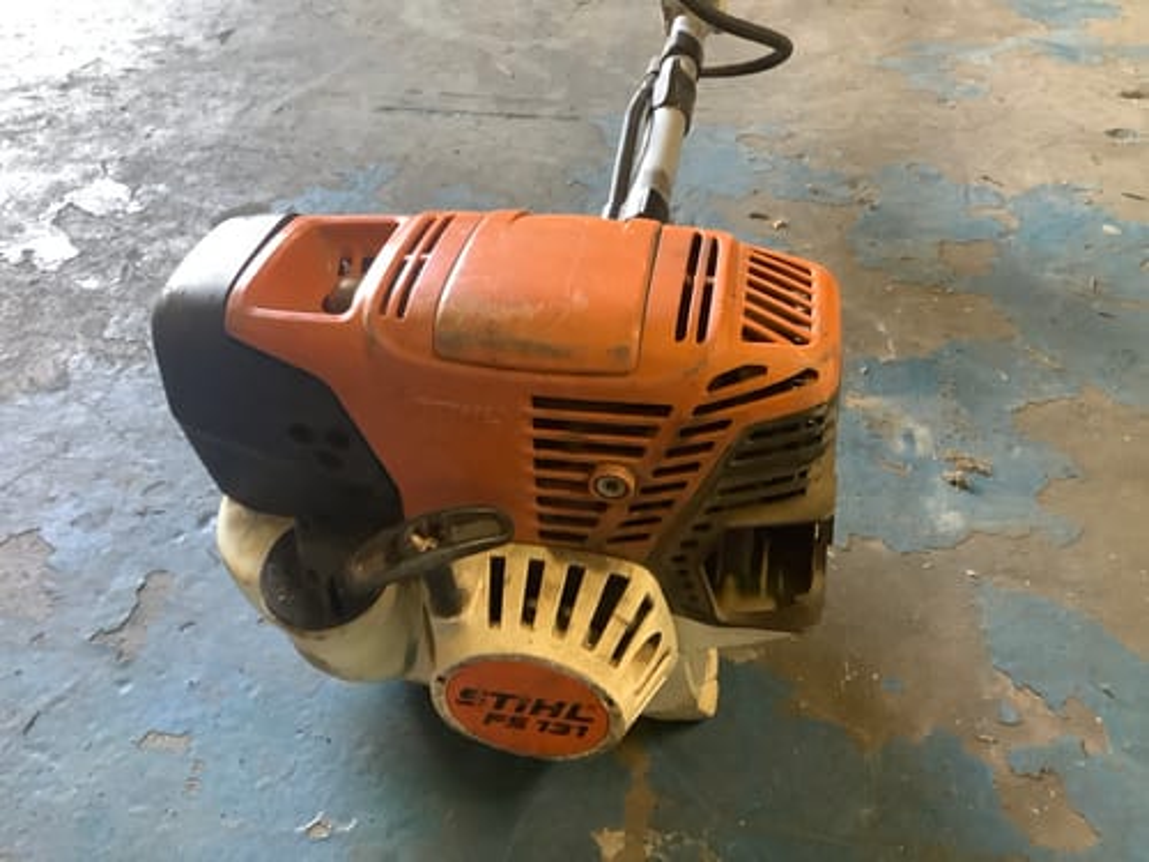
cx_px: 574
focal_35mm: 31
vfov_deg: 45.4
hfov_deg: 58.4
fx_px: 1029
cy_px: 431
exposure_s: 1/50
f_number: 2.4
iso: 320
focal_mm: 3.3
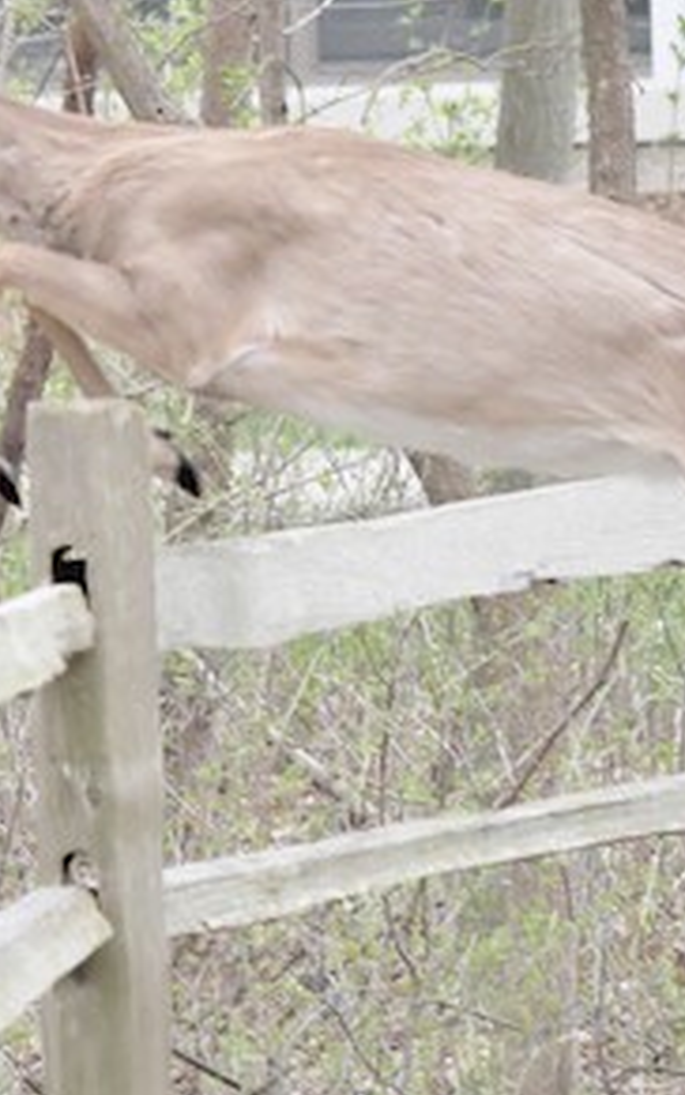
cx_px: 162
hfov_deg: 1.7
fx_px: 22600
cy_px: 502
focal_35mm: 757
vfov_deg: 2.8
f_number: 4.6
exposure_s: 1/400
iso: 2000
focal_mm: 162
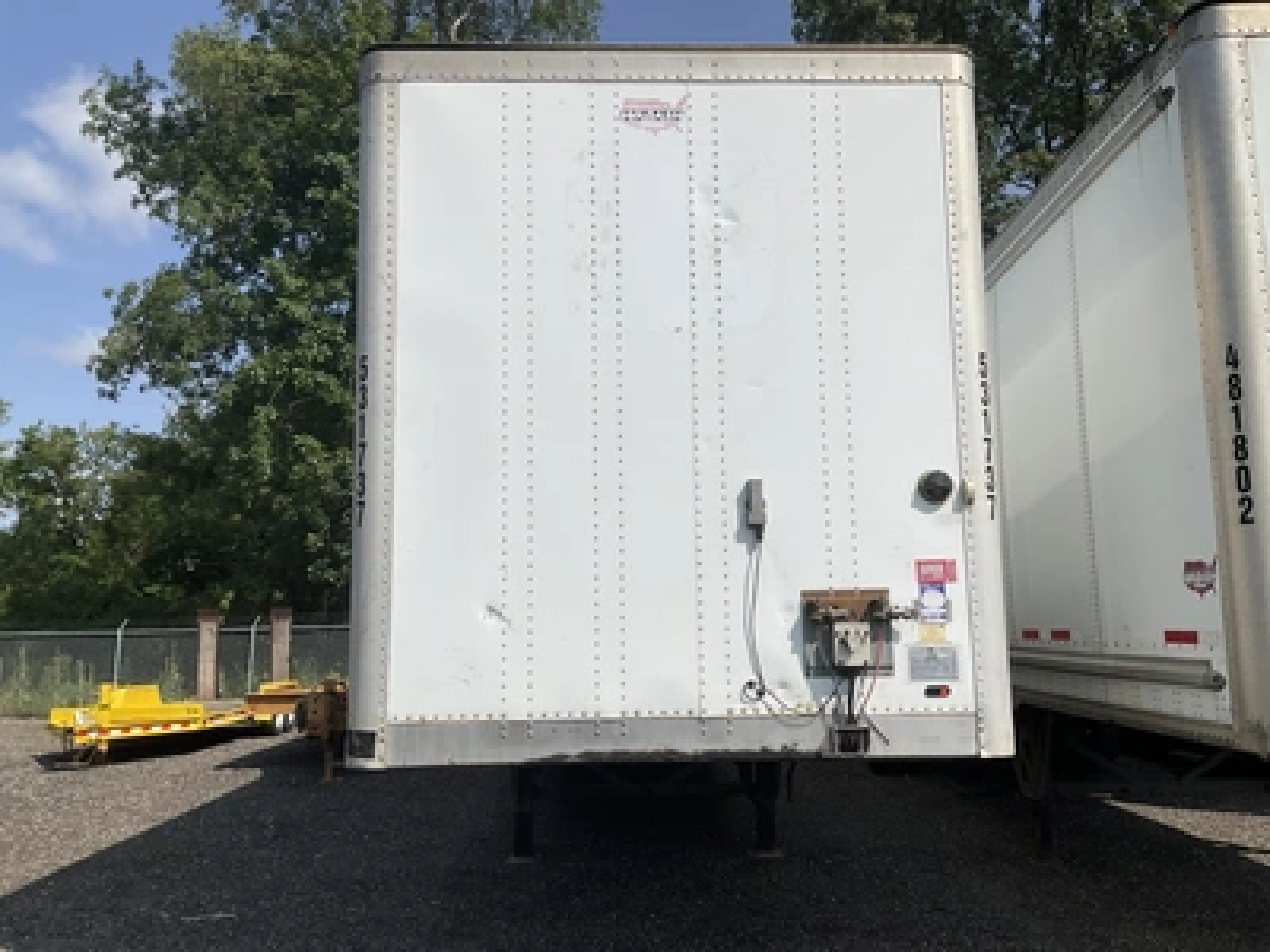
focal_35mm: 29
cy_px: 476
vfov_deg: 48.2
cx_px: 635
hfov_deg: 61.7
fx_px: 1064
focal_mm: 3
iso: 25
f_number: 1.8
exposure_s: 1/4065
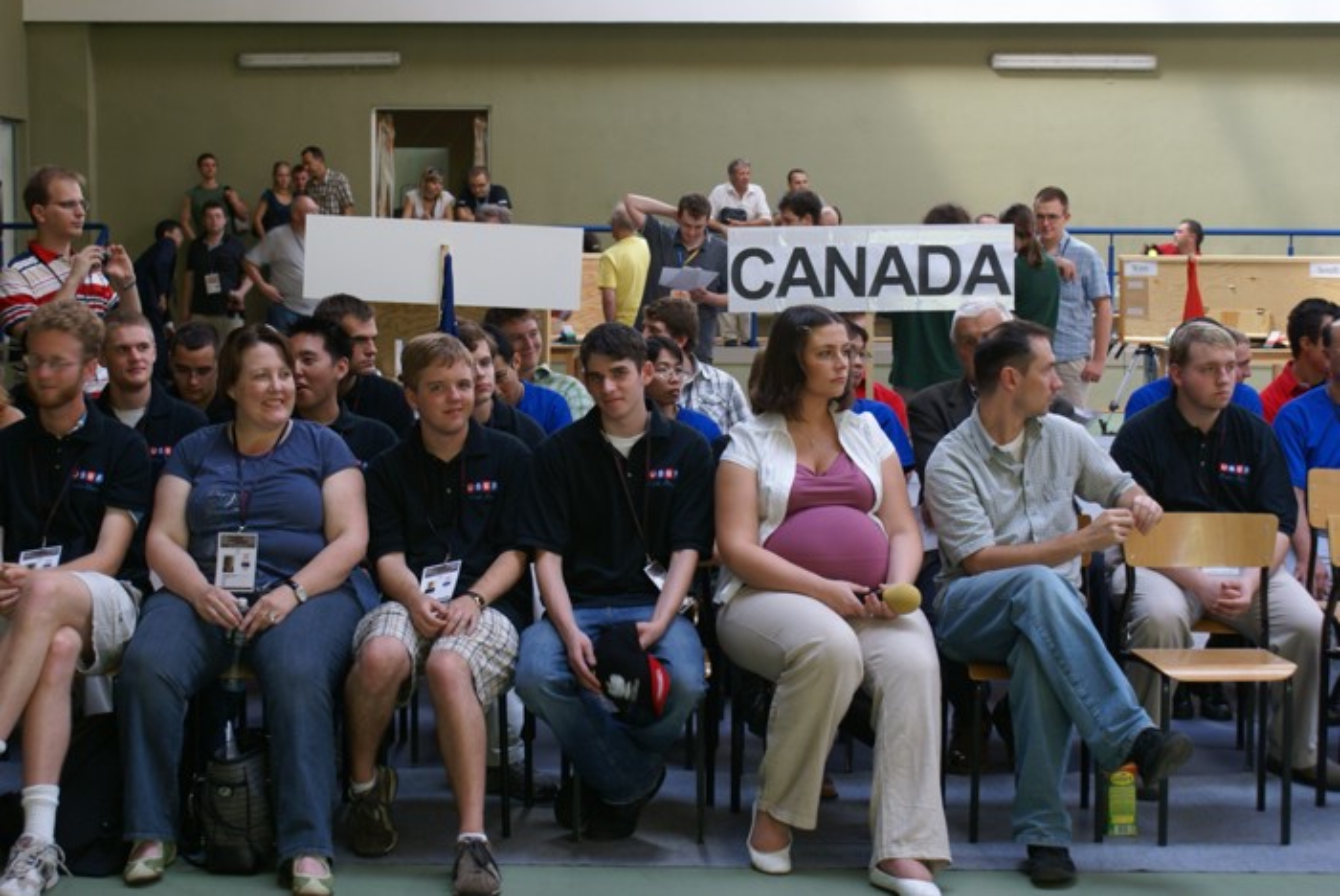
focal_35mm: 60
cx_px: 670
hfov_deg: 33.4
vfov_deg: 22.7
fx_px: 2235
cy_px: 448
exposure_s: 1/15
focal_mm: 40
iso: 200
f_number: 5.6
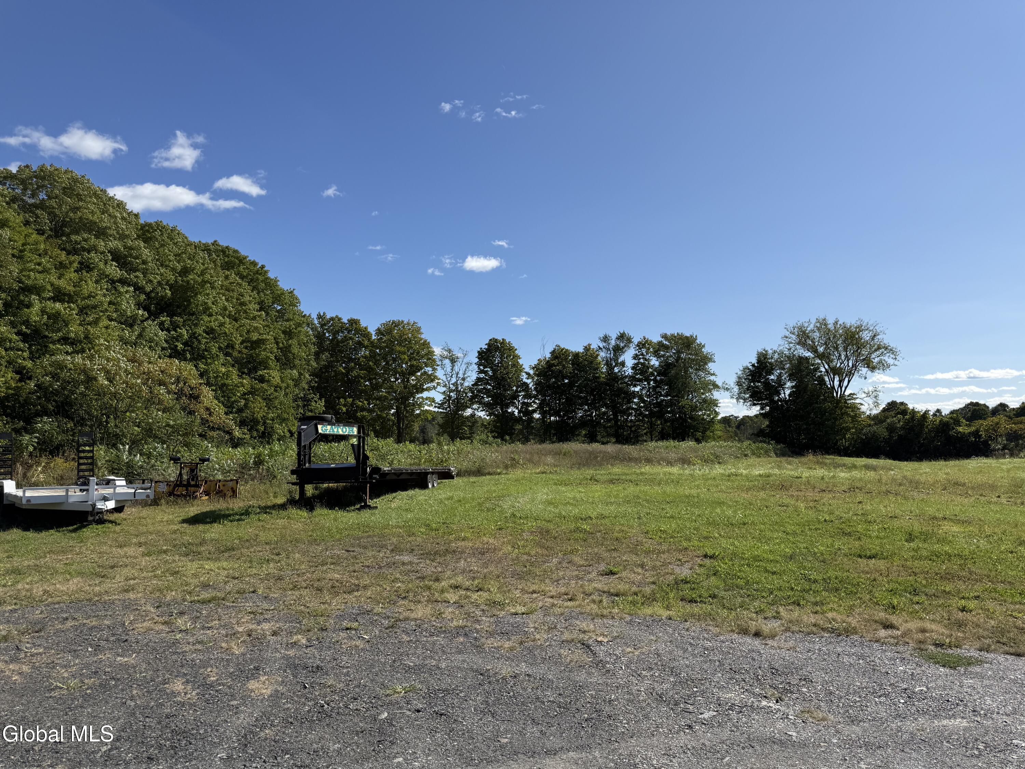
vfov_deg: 56.8
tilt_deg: +4.4
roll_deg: +0.2
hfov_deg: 71.6
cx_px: 512
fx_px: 711
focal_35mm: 24
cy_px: 384
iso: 80
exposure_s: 1/6173
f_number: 1.78
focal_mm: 6.76
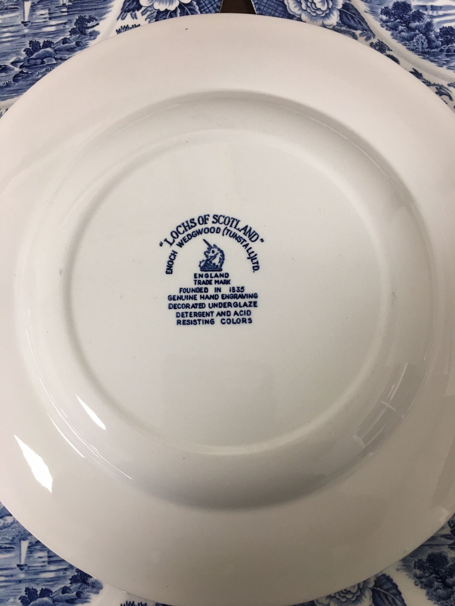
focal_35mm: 29
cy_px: 303
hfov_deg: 48.2
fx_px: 508
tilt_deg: -84.4
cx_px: 228
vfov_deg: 61.7
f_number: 2.2
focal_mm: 4.15
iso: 100
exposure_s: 1/33
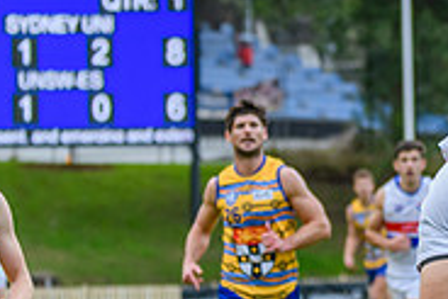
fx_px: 5891
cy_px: 150
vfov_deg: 2.9
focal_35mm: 473
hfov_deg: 4.3
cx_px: 438
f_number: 5
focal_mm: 150
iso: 1400
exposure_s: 1/1250
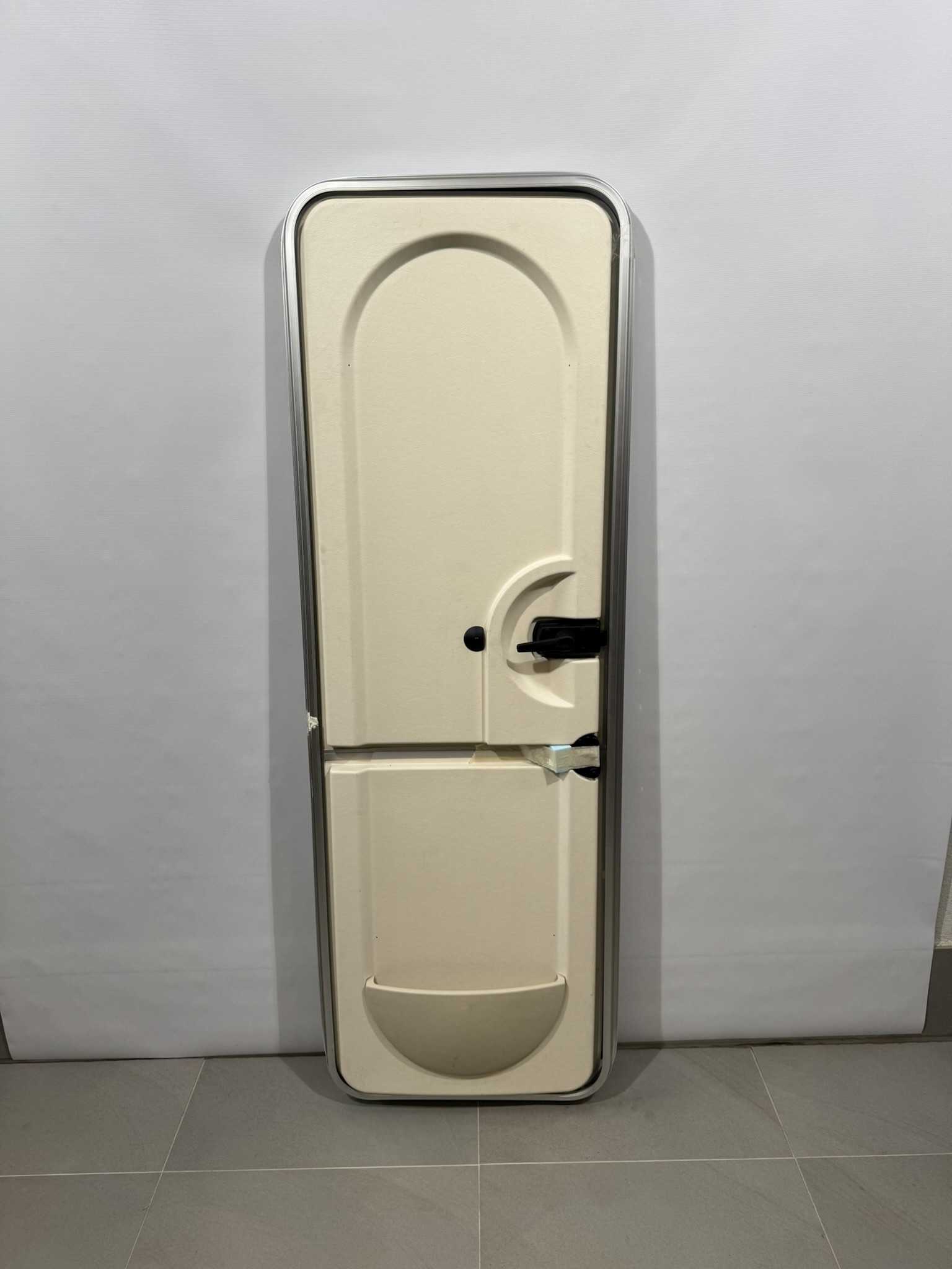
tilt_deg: -16.7
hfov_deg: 56.8
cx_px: 476
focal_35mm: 24
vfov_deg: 71.6
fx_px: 880
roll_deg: +2.9
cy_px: 634
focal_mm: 6.76
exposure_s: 1/270
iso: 64
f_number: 1.78
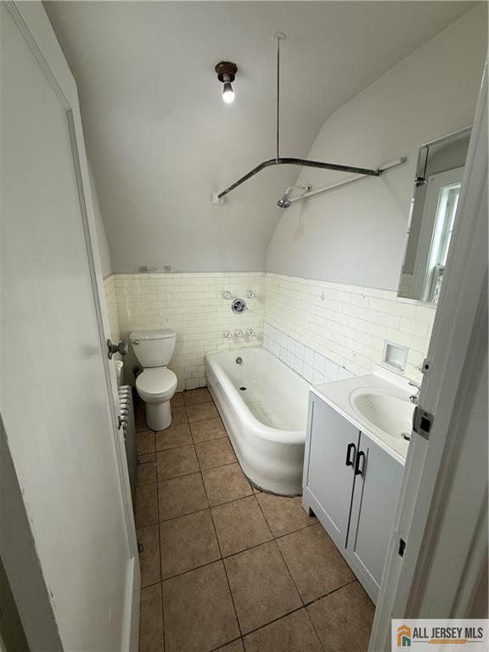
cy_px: 326
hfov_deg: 85.7
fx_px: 264
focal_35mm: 14
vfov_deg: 102.1
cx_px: 244
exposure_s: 1/120
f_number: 2.2
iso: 125
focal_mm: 2.22
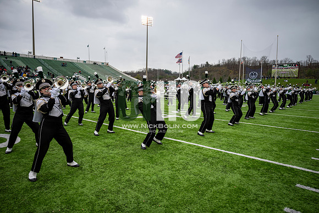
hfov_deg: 73.7
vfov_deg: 53.2
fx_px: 213
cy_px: 106
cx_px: 160
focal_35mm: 24
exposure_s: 1/500
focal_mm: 24
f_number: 2.8
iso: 100
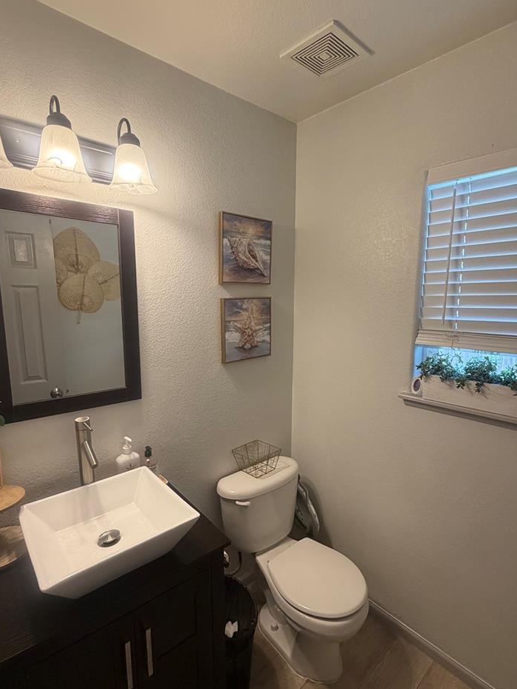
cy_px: 355
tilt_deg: -9.9
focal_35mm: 18
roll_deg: +0.0
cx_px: 263
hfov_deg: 71.6
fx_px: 358
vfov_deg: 87.7
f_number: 2.2
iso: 320
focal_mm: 2.22
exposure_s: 1/121
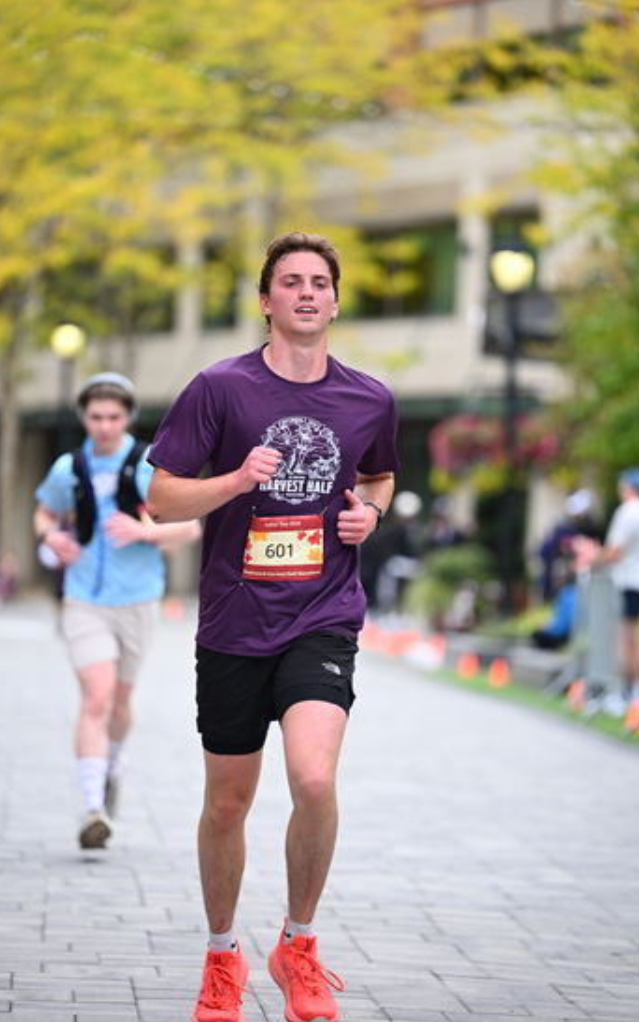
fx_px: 4708
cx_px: 304
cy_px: 512
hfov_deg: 7.8
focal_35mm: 169
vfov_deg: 12.4
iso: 640
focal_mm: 165
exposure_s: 1/2000
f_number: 2.8
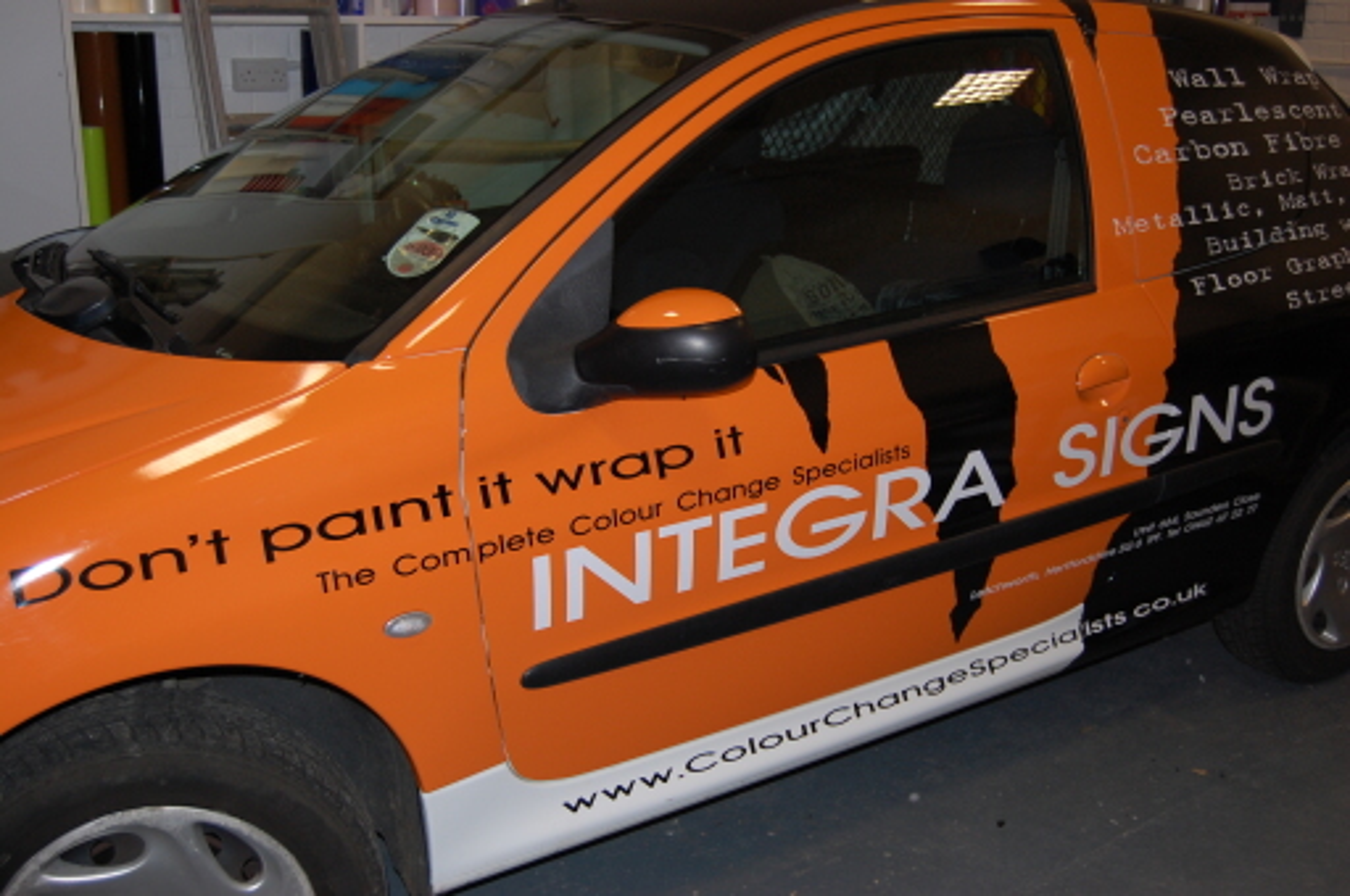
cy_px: 448
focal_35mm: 39
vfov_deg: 34.1
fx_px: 1461
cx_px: 675
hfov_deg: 49.6
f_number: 4
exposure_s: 1/60
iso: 400
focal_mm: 26
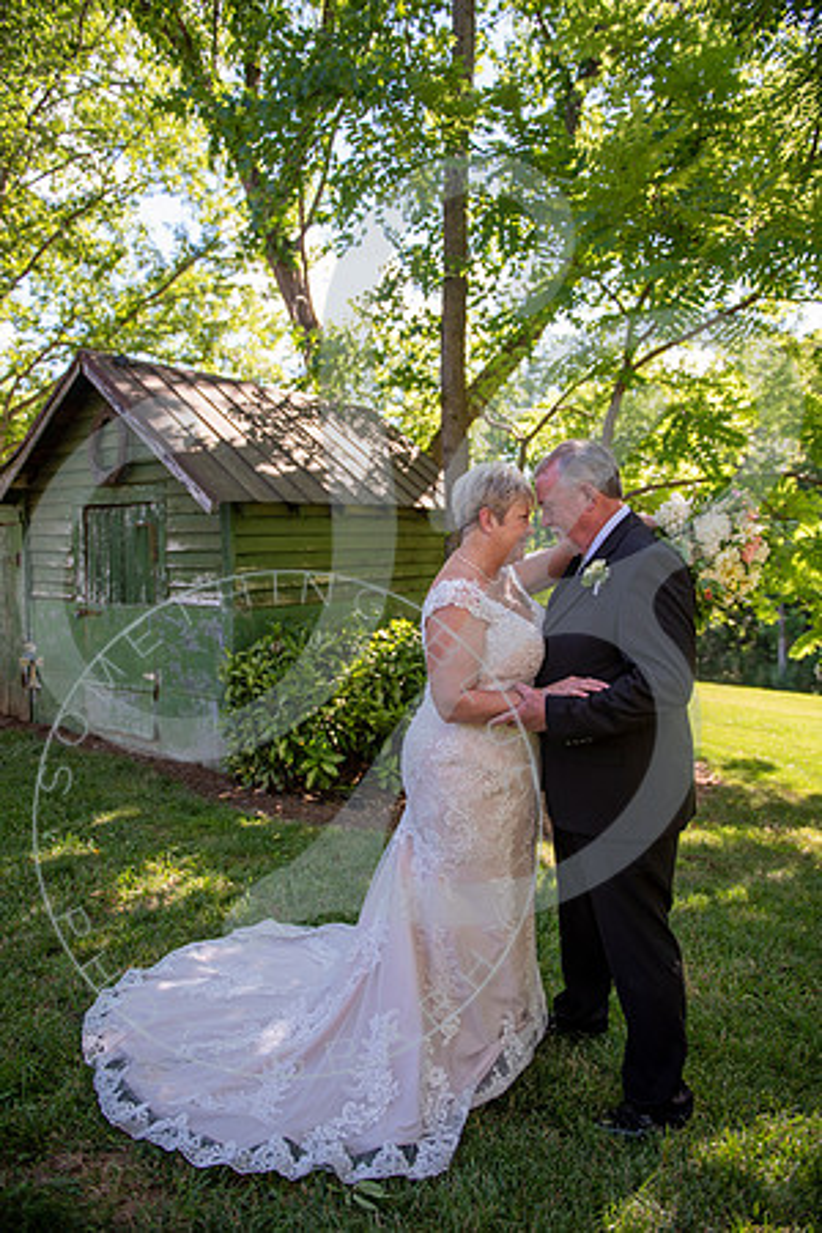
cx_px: 411
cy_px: 616
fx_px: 822
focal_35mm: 24
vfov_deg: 73.7
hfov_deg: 53.1
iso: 100
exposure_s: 1/320
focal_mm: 24
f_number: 2.8
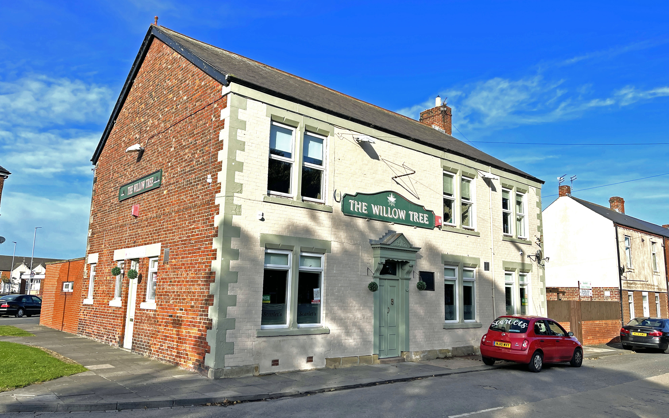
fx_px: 510
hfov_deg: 66.5
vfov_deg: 44.5
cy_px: 204
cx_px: 336
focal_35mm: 28
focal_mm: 5.1
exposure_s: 1/3448
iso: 32
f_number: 1.6
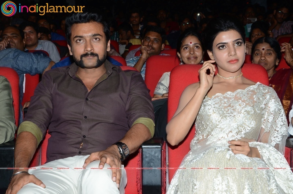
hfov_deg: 29.9
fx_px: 548
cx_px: 146
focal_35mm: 68
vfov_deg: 20.1
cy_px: 97
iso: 400
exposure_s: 1/125
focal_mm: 45
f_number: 7.1
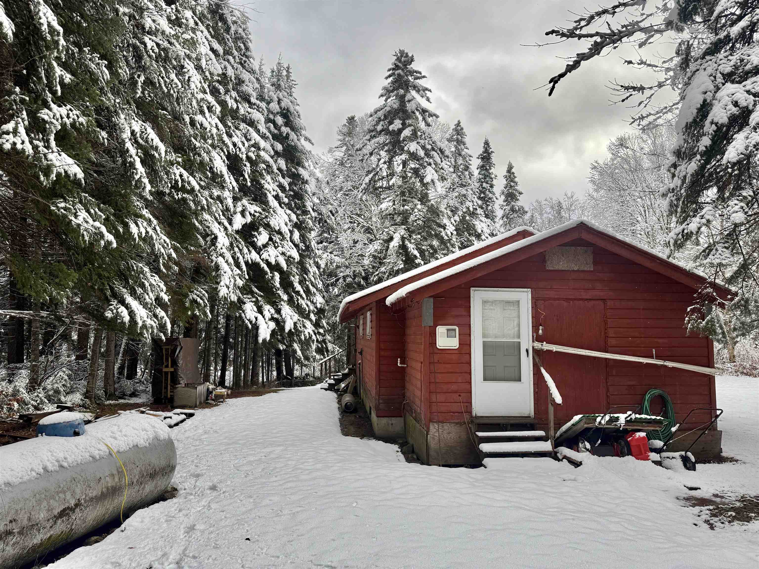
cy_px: 284
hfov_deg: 71.6
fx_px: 526
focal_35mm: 24
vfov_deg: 56.8
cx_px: 380
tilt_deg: +5.9
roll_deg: -0.3
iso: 80
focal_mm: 6.76
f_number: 1.78
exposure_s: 1/708
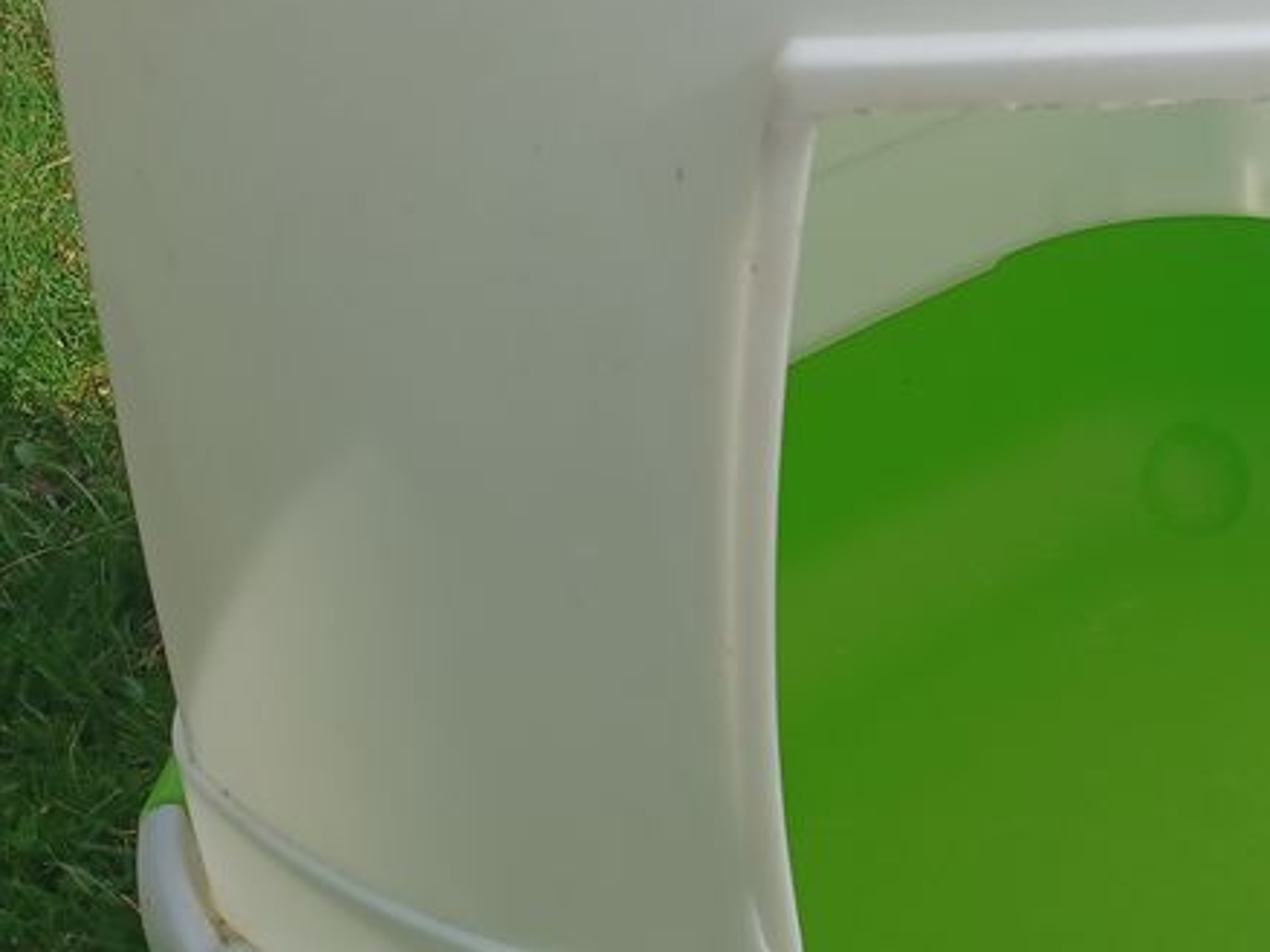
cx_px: 1120
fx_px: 2091
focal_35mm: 57
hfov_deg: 32.3
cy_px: 466
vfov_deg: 25.6
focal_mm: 4.6
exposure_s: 1/421
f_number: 1.8
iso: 32
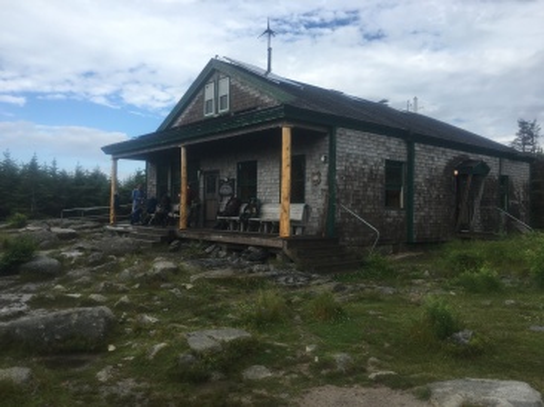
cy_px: 204
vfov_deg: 48.2
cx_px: 272
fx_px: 455
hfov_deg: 61.7
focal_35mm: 29
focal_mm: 4.15
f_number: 2.2
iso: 25
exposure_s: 1/962
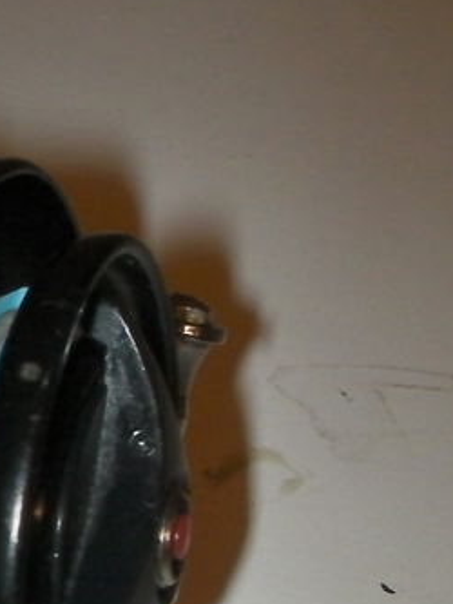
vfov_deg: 17.2
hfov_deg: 12.1
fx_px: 1988
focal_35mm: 114
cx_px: -306
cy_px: 354
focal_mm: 6.3
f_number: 5.6
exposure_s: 1/30
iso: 200
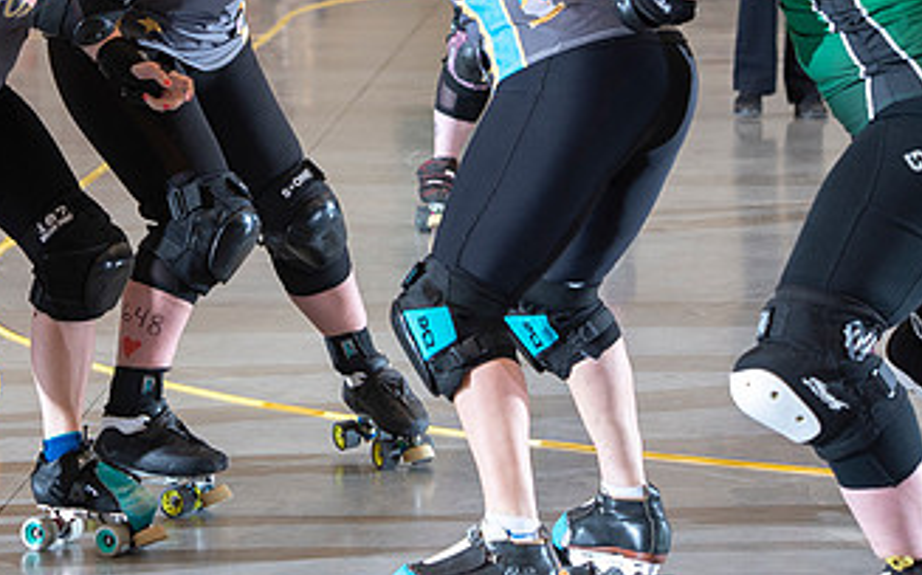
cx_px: 147
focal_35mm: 190
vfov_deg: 6.9
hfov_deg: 11.0
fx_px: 4772
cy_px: 38
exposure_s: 1/160
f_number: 5.6
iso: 640
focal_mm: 105
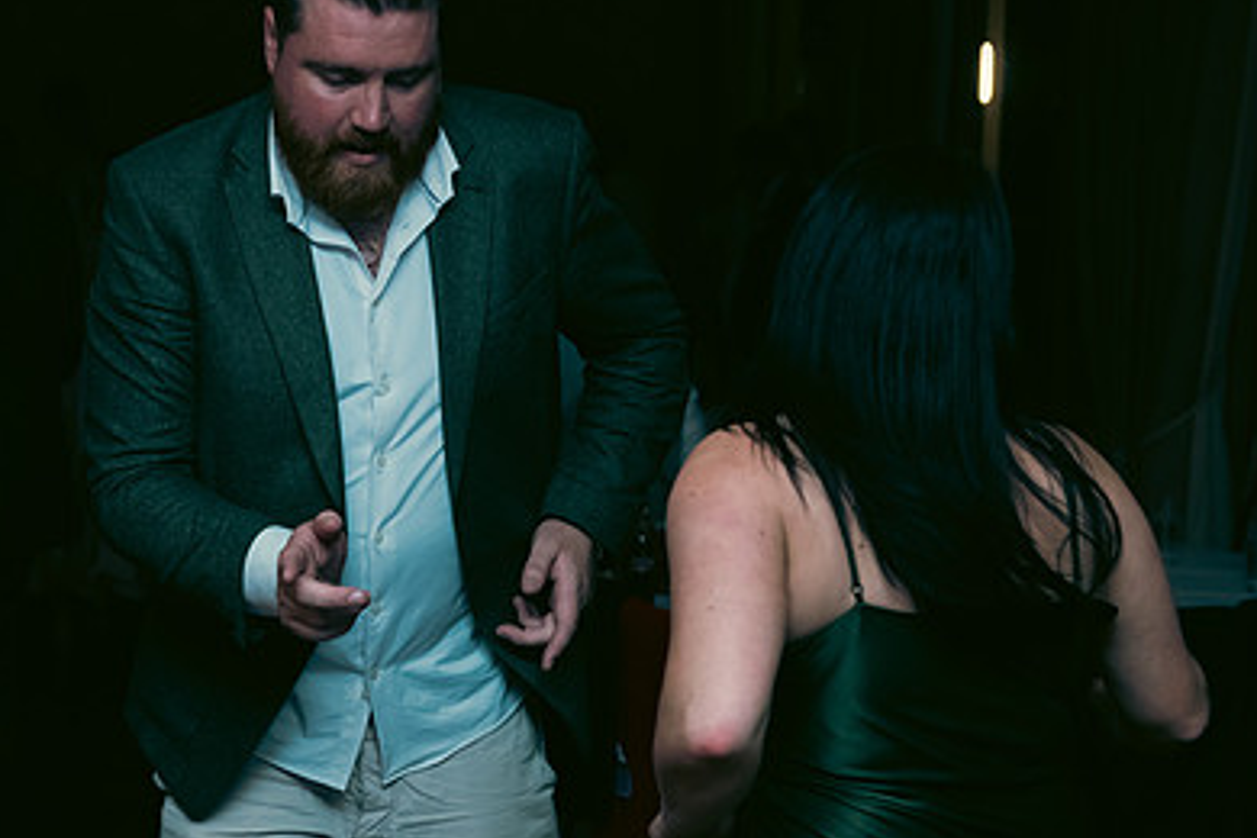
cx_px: 429
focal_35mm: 67
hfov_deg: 29.9
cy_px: 408
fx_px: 2339
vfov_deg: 20.3
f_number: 3.5
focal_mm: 45
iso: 800
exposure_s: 1/160
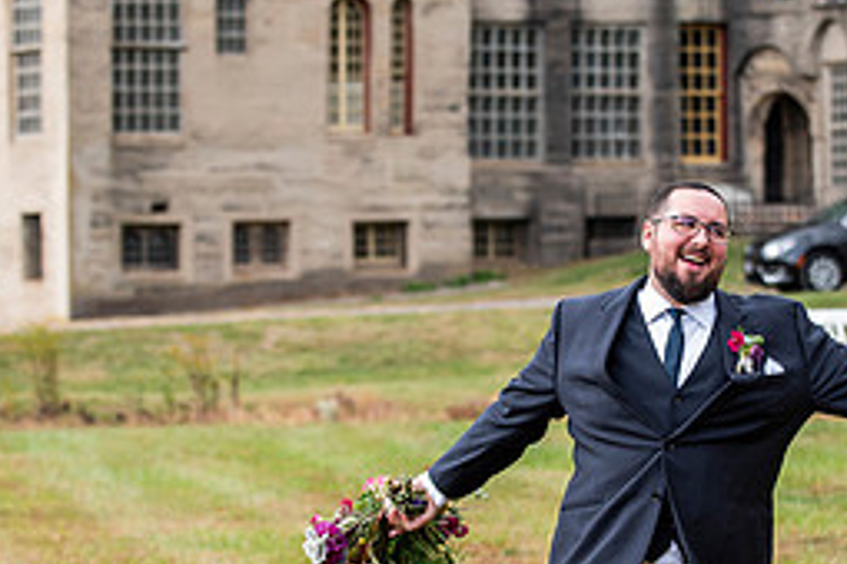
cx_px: 548
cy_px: 327
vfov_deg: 7.5
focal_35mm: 182
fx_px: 4282
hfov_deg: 11.3
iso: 320
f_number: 3.5
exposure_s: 1/1000
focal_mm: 80
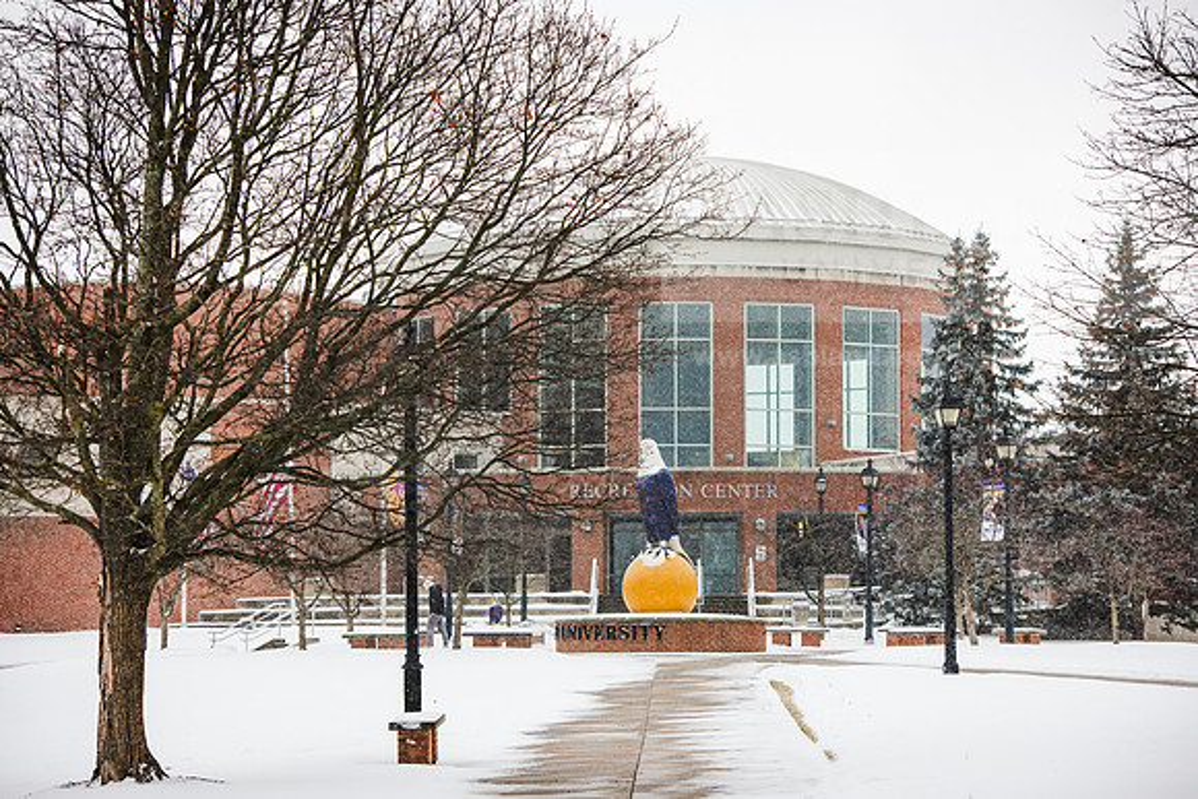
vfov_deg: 13.0
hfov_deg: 19.5
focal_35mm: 105
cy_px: 400
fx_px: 3495
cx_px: 599
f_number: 4.5
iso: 320
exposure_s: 1/320
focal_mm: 105
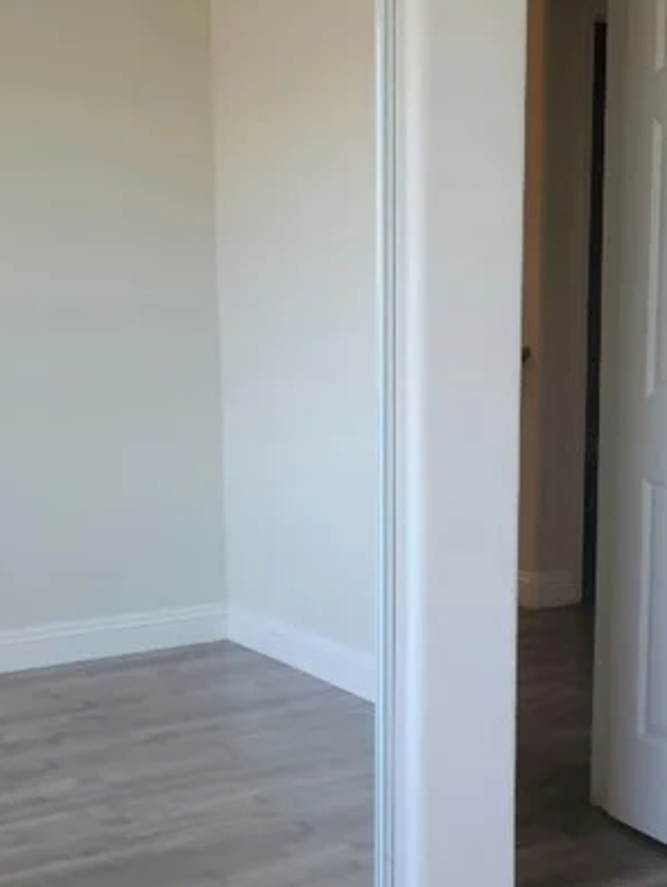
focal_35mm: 73
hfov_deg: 20.1
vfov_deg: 26.6
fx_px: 1871
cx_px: 484
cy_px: 515
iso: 160
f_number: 2
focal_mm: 5.9
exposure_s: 1/60.2
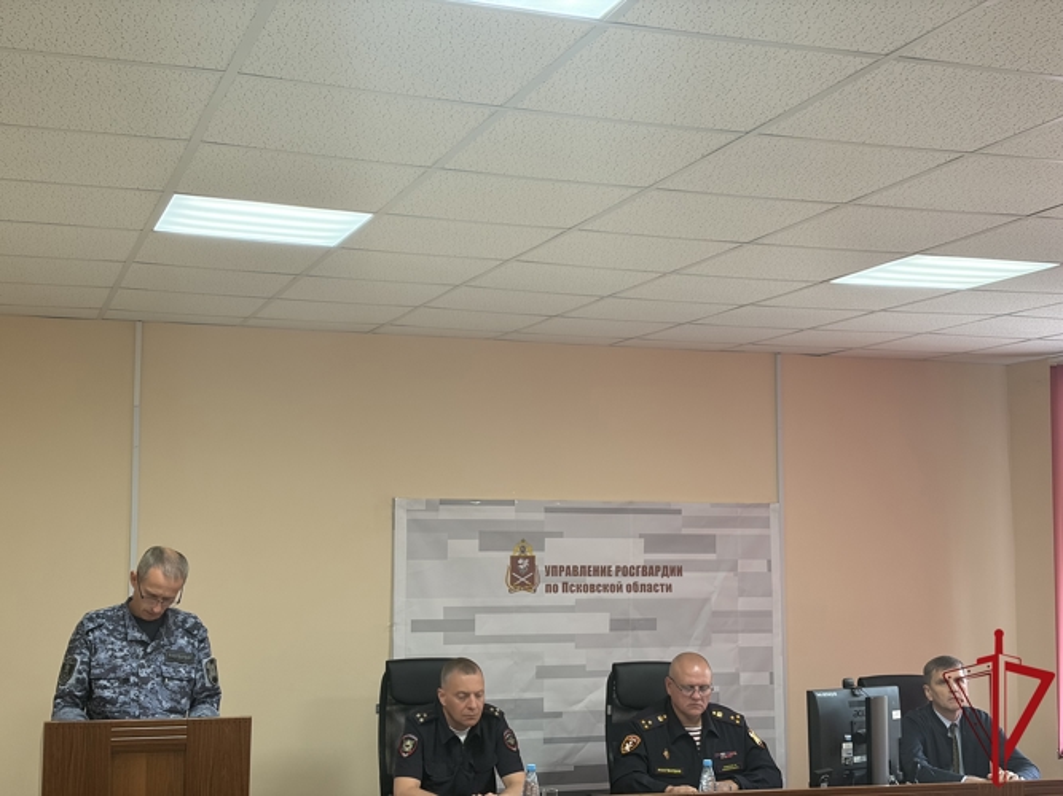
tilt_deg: +5.4
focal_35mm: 52
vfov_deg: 28.0
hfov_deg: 36.8
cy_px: 398
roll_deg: +0.7
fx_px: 1597
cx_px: 532
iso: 160
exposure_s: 1/100
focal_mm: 5.96
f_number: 1.6
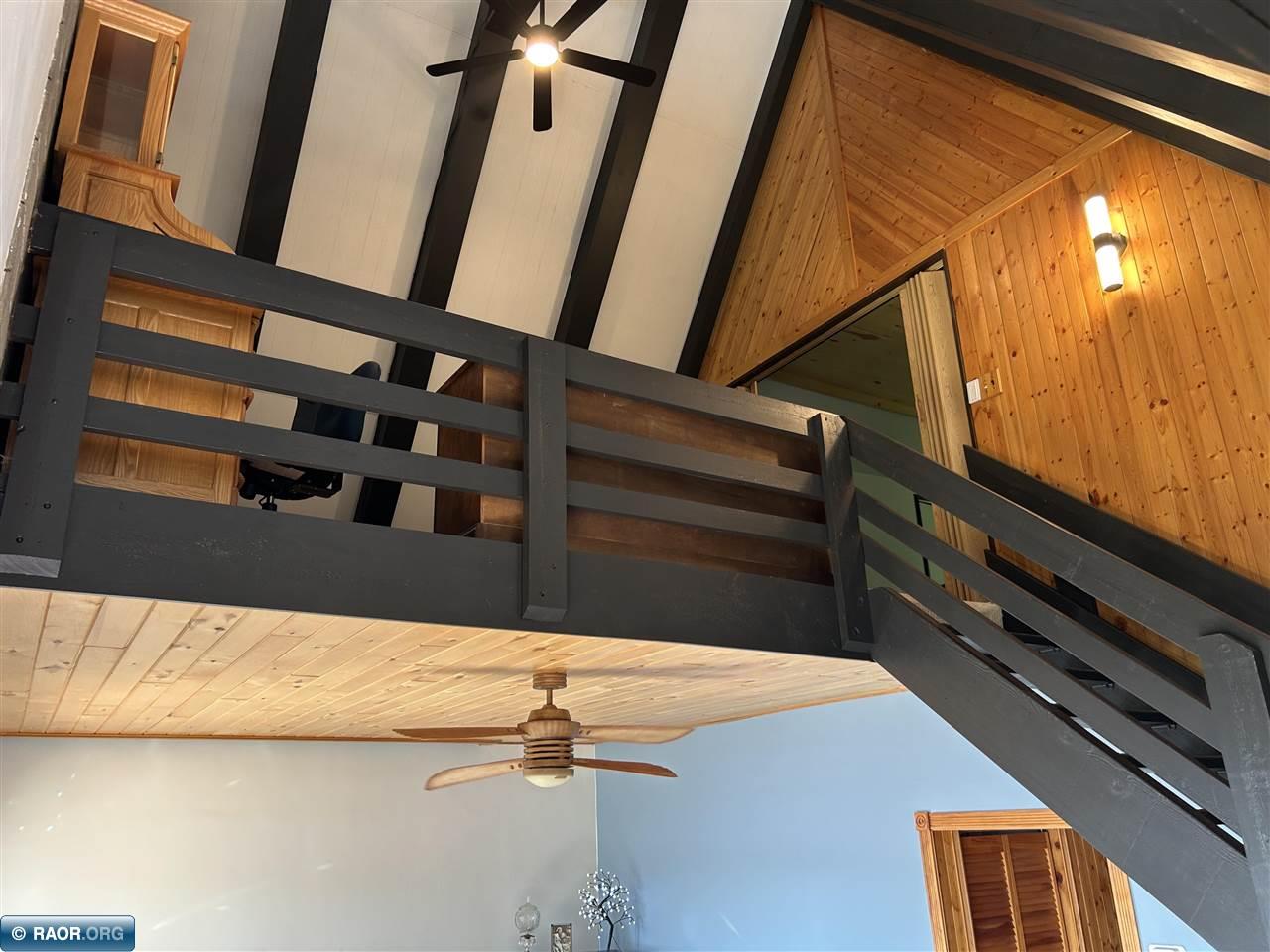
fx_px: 954
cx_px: 635
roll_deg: +2.2
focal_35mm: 26
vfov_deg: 53.1
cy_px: 476
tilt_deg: +20.7
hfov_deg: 67.3
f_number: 1.5
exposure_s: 1/60
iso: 80
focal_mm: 5.7
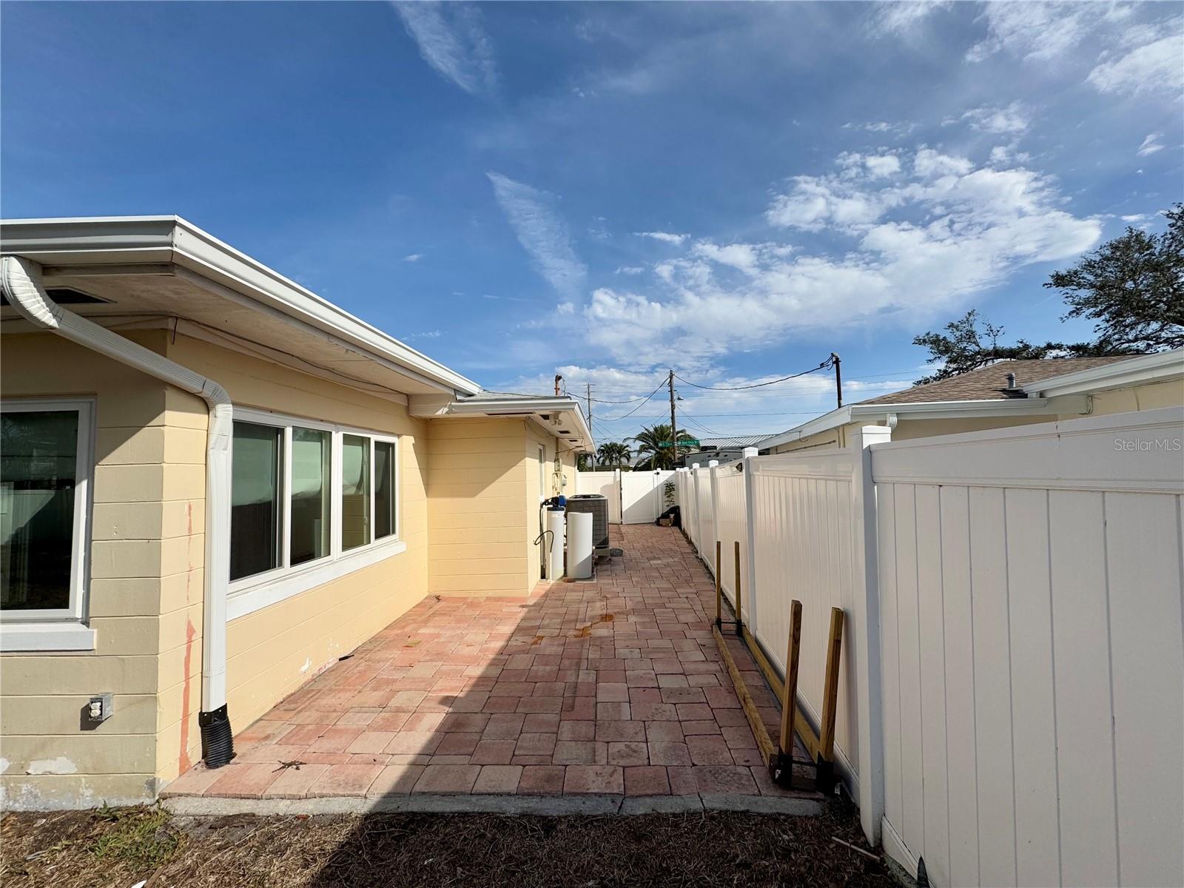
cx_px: 592
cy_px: 444
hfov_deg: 102.1
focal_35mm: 14
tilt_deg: +4.3
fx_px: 479
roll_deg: +1.8
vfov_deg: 85.7
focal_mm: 2.22
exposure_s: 1/3906
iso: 40
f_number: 2.2
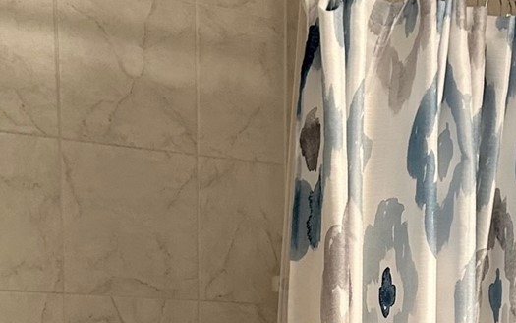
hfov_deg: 24.4
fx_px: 1181
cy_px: 583
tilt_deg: -11.7
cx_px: 385
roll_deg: -0.9
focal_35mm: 84
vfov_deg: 13.8
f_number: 1.5
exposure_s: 1/60
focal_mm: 5.7
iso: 200
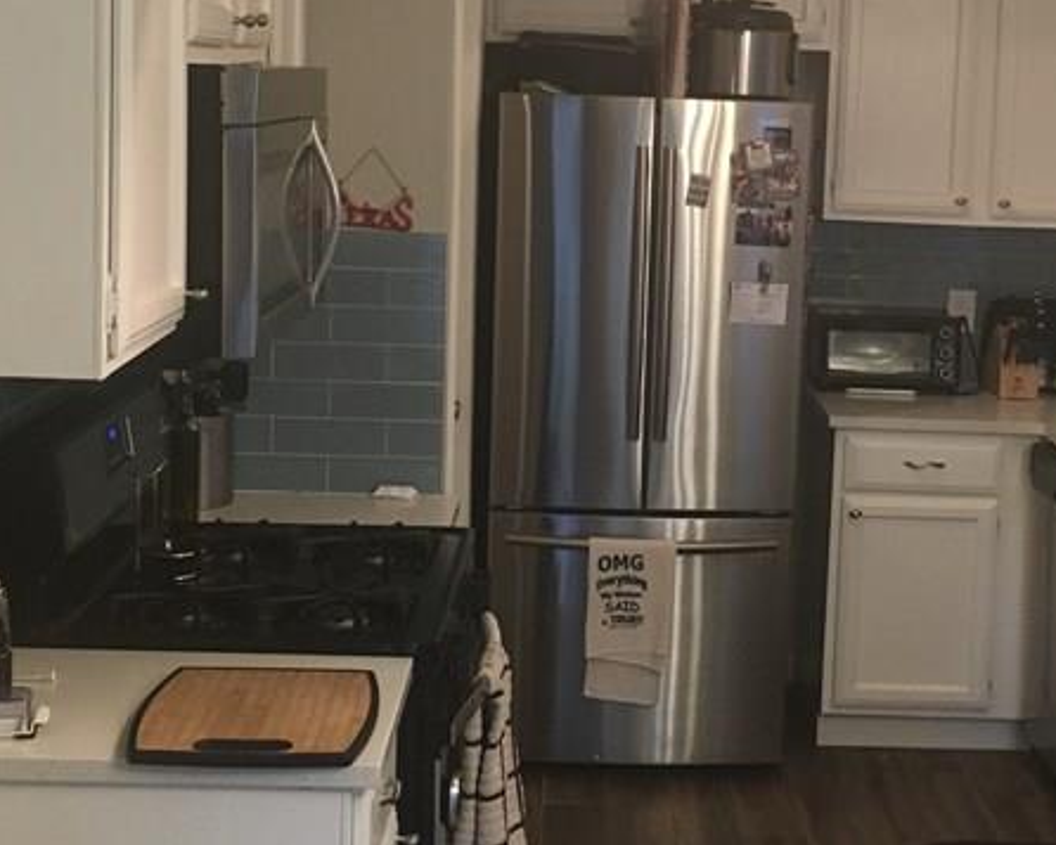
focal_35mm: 65
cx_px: 637
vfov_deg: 23.4
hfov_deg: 29.1
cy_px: 301
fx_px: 2032
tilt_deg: -6.0
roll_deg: -1.5
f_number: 2.2
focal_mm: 4.15
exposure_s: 1/30
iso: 125
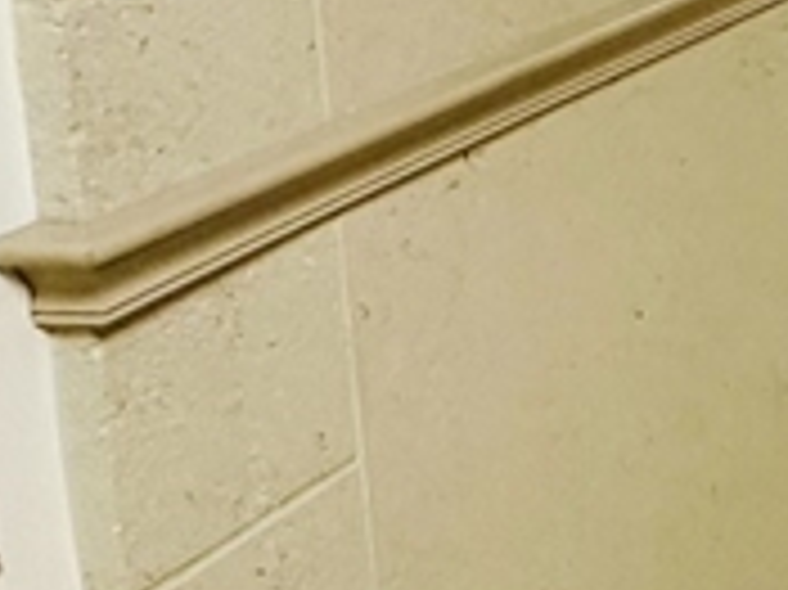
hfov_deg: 14.5
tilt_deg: -7.2
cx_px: 1932
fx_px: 1865
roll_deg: -0.3
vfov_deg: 16.5
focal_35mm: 82
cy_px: -279
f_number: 2.2
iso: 160
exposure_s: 1/60
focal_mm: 2.22
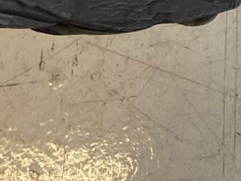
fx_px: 1162
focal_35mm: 167
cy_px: -337
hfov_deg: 10.5
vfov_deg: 7.8
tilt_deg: -77.5
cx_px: 545
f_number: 1.8
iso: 64
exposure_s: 1/100
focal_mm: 4.25
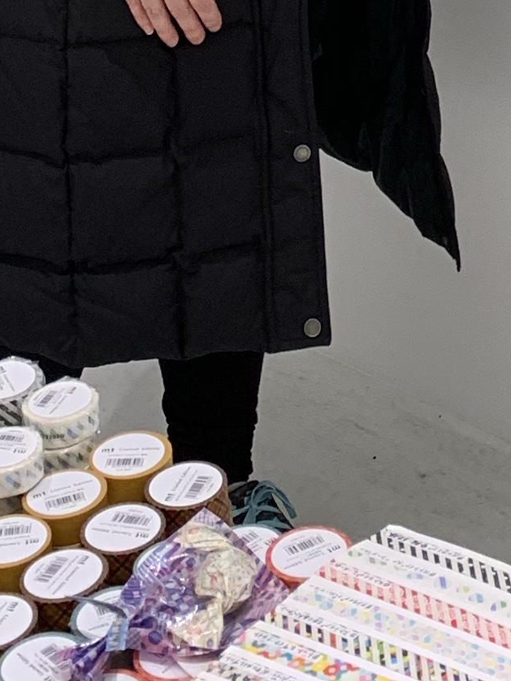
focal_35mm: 125
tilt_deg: -5.5
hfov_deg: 11.7
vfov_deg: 13.0
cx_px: 582
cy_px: -799
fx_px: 2461
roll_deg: +1.6
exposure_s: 1/90
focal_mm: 4.25
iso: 100
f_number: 1.8
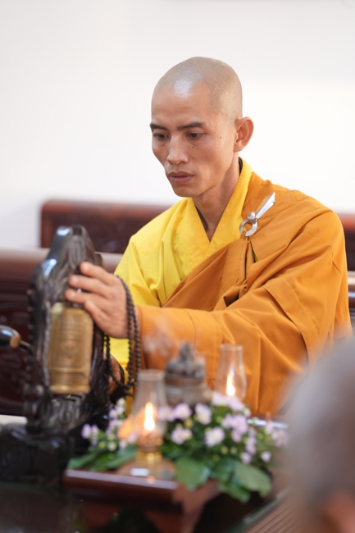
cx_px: 178
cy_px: 266
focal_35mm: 101
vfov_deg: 20.2
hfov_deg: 13.5
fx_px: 1495
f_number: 2.8
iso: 1000
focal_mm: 101
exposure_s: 1/100
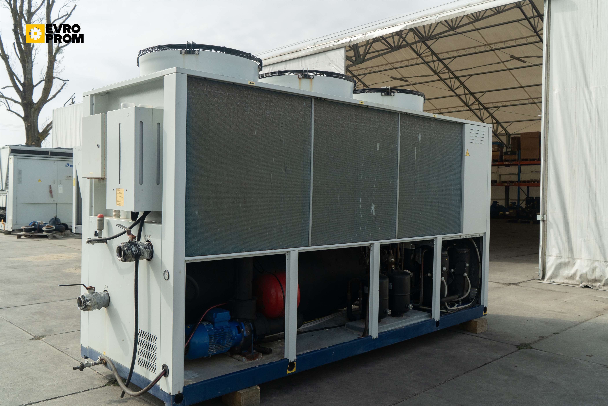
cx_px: 304
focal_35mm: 31
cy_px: 203
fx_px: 524
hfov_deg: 60.3
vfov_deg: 42.3
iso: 640
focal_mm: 31
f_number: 9
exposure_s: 1/200
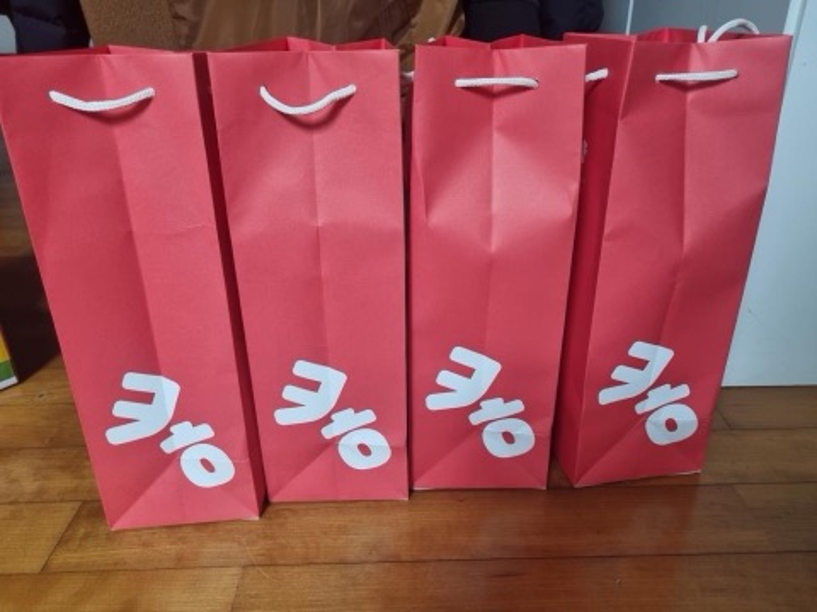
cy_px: 306
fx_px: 614
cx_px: 408
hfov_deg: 67.3
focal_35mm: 26
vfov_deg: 53.1
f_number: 1.8
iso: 200
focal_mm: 5.4
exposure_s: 1/40
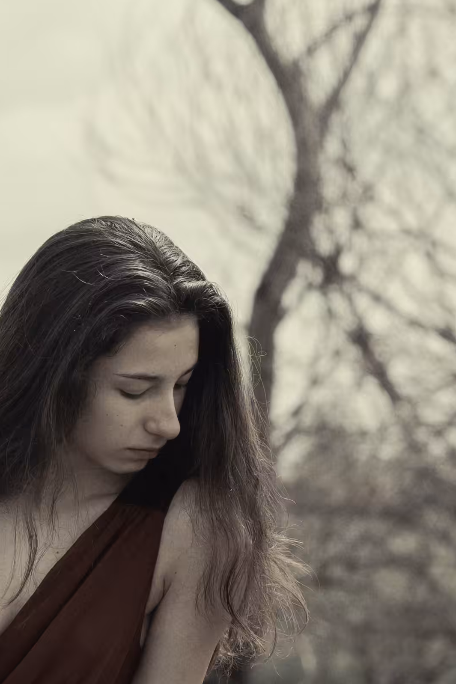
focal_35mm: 507
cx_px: 71
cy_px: -45
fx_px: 9634
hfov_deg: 2.7
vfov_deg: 4.1
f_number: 7.1
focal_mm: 135
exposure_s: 1/250
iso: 100
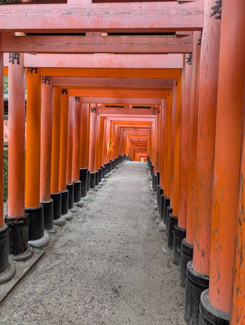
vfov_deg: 71.5
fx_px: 226
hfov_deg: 56.9
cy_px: 162
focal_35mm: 24
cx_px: 122
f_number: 1.68
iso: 180
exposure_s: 1/122
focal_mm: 6.9
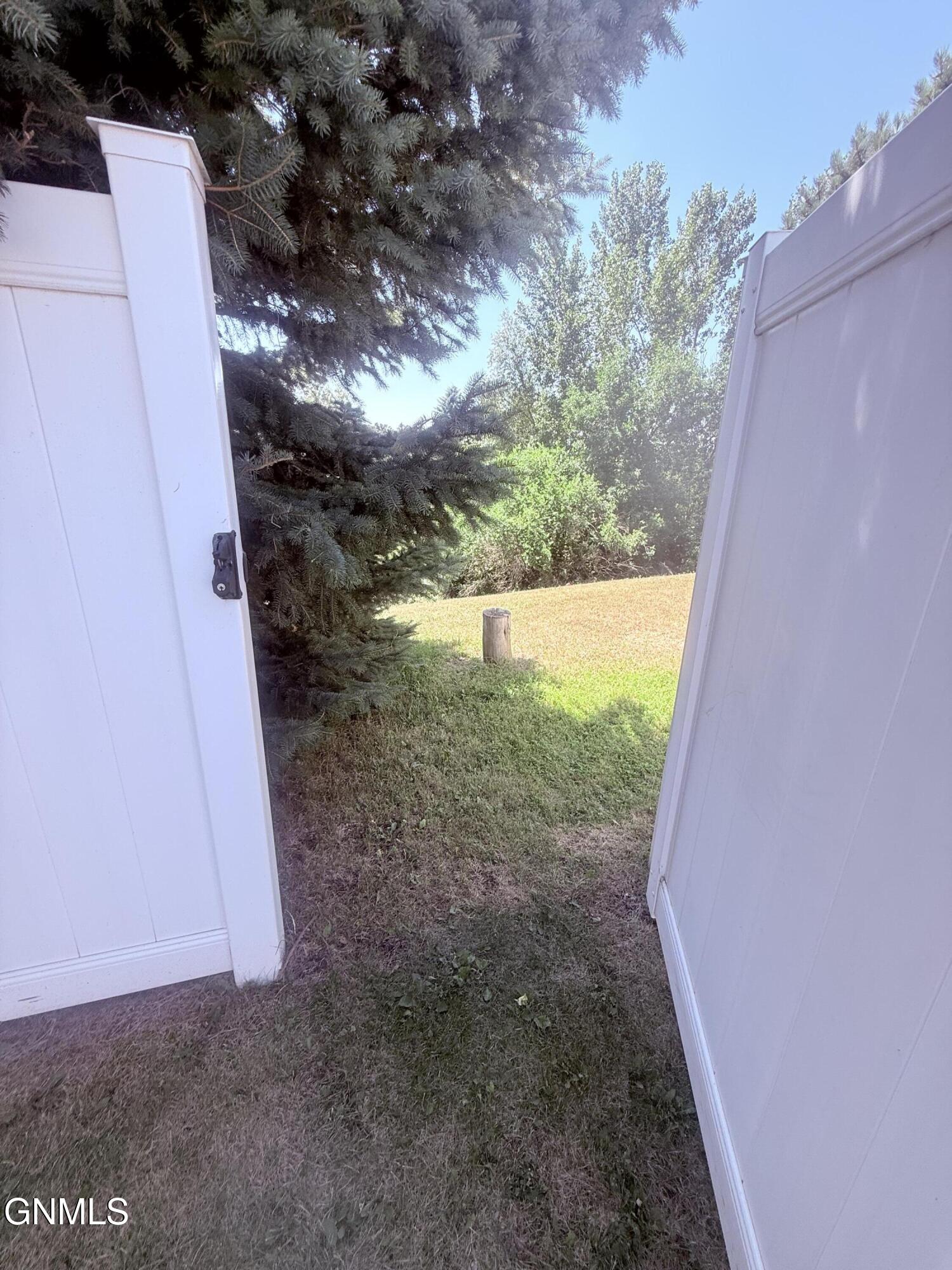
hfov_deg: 85.7
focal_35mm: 14
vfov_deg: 102.1
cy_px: 635
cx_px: 476
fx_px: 513
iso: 50
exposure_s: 1/329
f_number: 2.2
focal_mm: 2.22
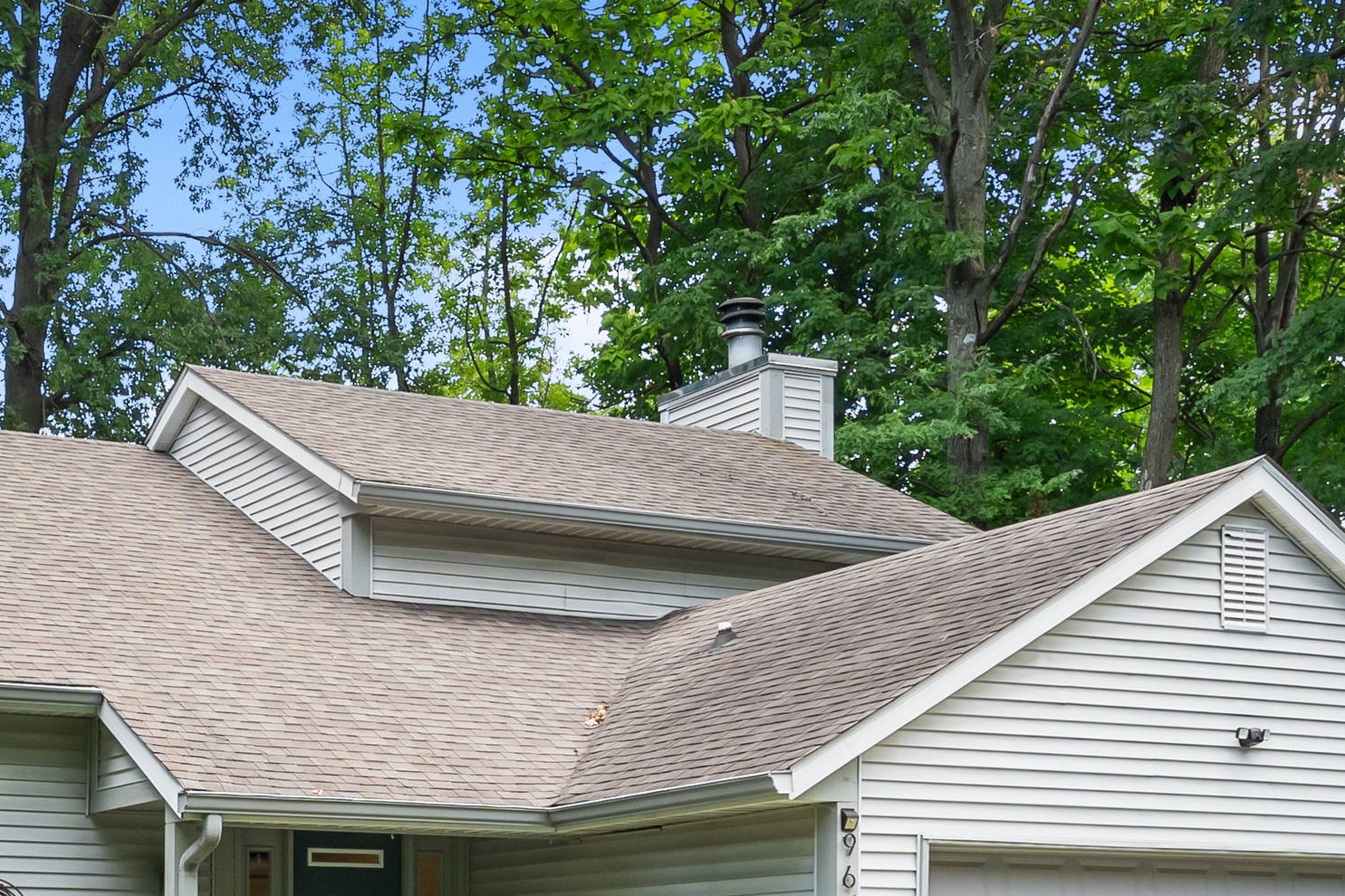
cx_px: 295
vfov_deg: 21.9
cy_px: 867
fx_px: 2241
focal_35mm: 60
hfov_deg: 32.6
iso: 400
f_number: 6.3
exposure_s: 1/250
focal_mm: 19.9
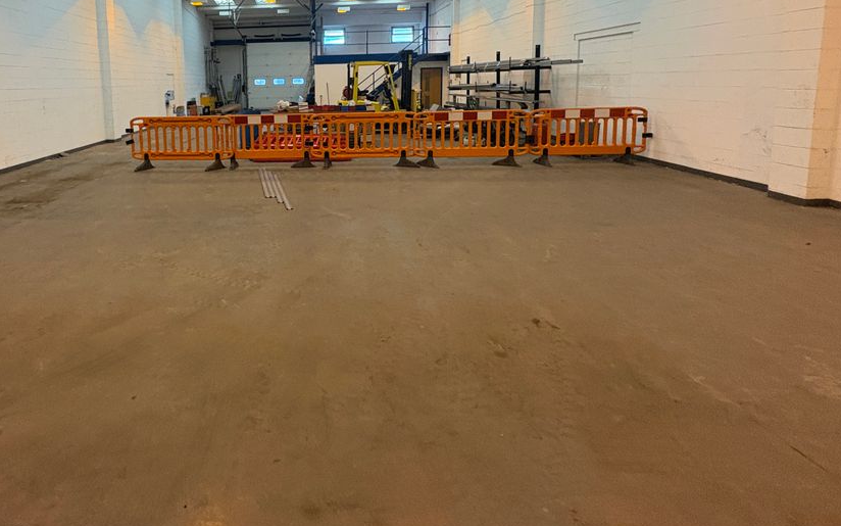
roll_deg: +1.8
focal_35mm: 20
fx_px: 458
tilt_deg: -5.9
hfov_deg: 82.4
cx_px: 286
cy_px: 131
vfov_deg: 56.7
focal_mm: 2.22
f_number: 2.2
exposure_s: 1/50
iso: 400
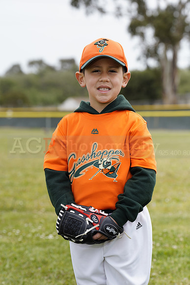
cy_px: 142
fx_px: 1179
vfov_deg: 13.8
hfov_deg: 9.2
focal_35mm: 149
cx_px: 95
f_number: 7.1
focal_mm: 149
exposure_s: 1/250
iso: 100
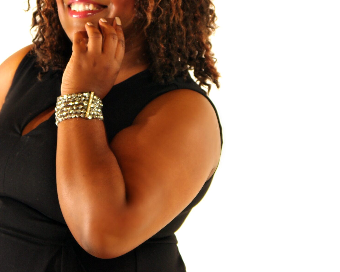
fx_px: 2153
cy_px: 83
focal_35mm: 214
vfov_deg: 7.2
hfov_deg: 9.0
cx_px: 101
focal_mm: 88
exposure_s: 1/125
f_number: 8
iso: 200
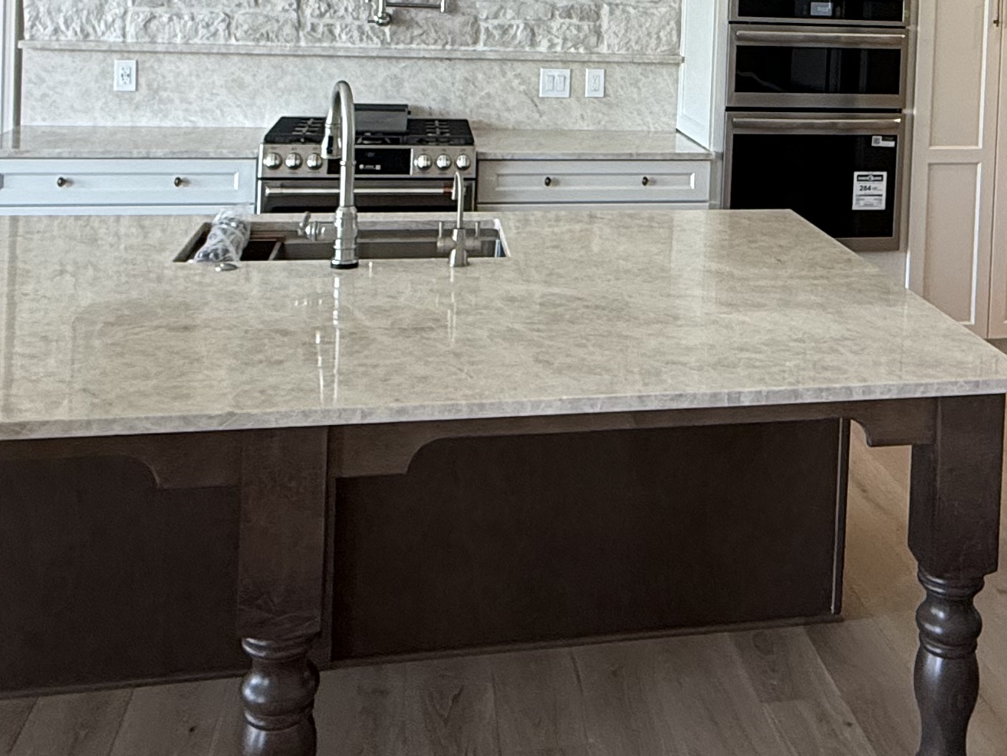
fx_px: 1251
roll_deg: -2.3
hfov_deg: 42.6
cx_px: 742
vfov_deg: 31.1
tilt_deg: -0.9
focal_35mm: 43
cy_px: 2
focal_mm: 2.22
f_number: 2.2
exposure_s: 1/120
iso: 200
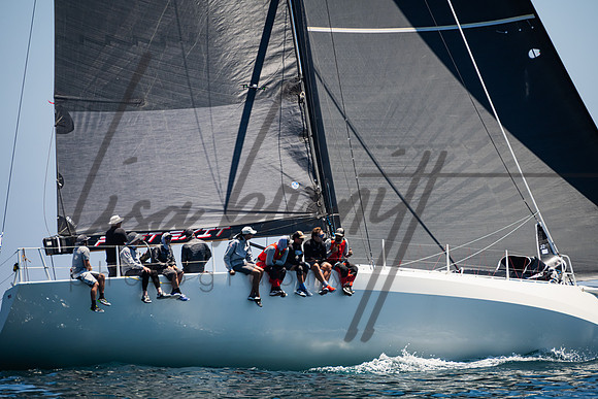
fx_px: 5483
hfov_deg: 6.2
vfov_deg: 4.2
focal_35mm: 330
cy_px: 200
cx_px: 299
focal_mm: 330
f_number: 8
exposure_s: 1/1600
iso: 500
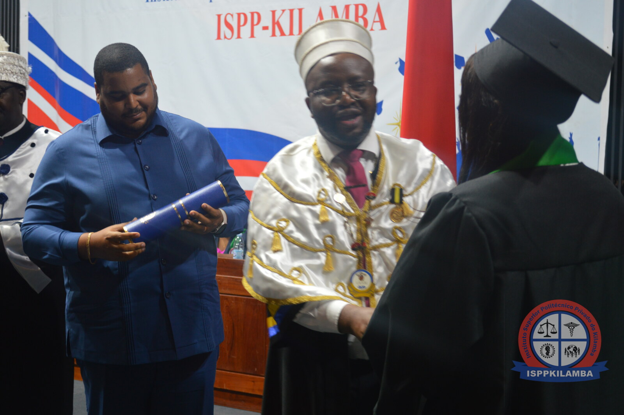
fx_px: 1039
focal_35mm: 60
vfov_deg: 22.6
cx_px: 312
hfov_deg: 33.4
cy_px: 208
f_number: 5.3
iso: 500
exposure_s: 1/15
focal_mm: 40
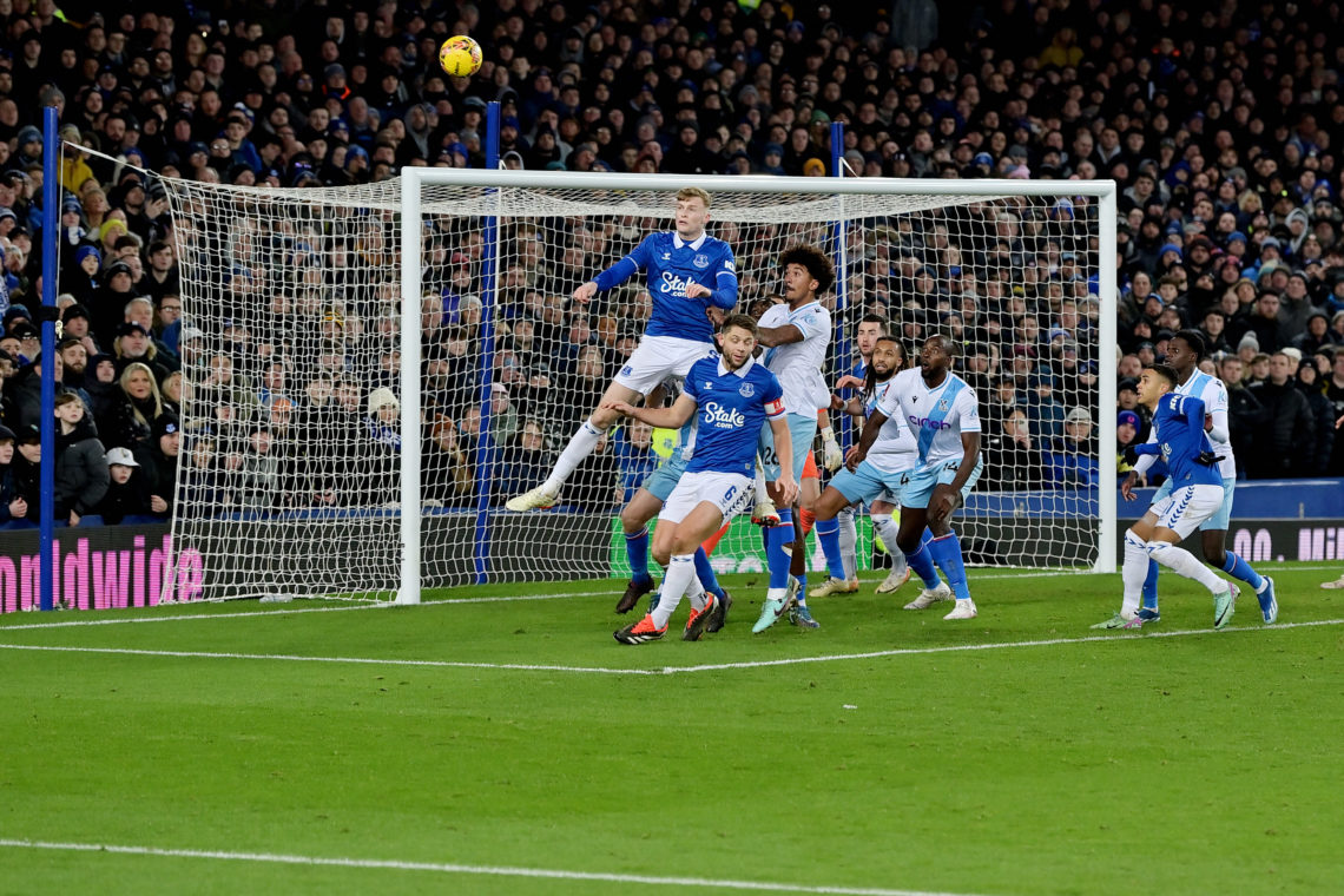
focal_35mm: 165
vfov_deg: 8.3
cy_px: 448
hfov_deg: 12.5
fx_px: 6160
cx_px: 672
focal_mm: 165
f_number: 3.5
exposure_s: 1/1600
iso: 1250
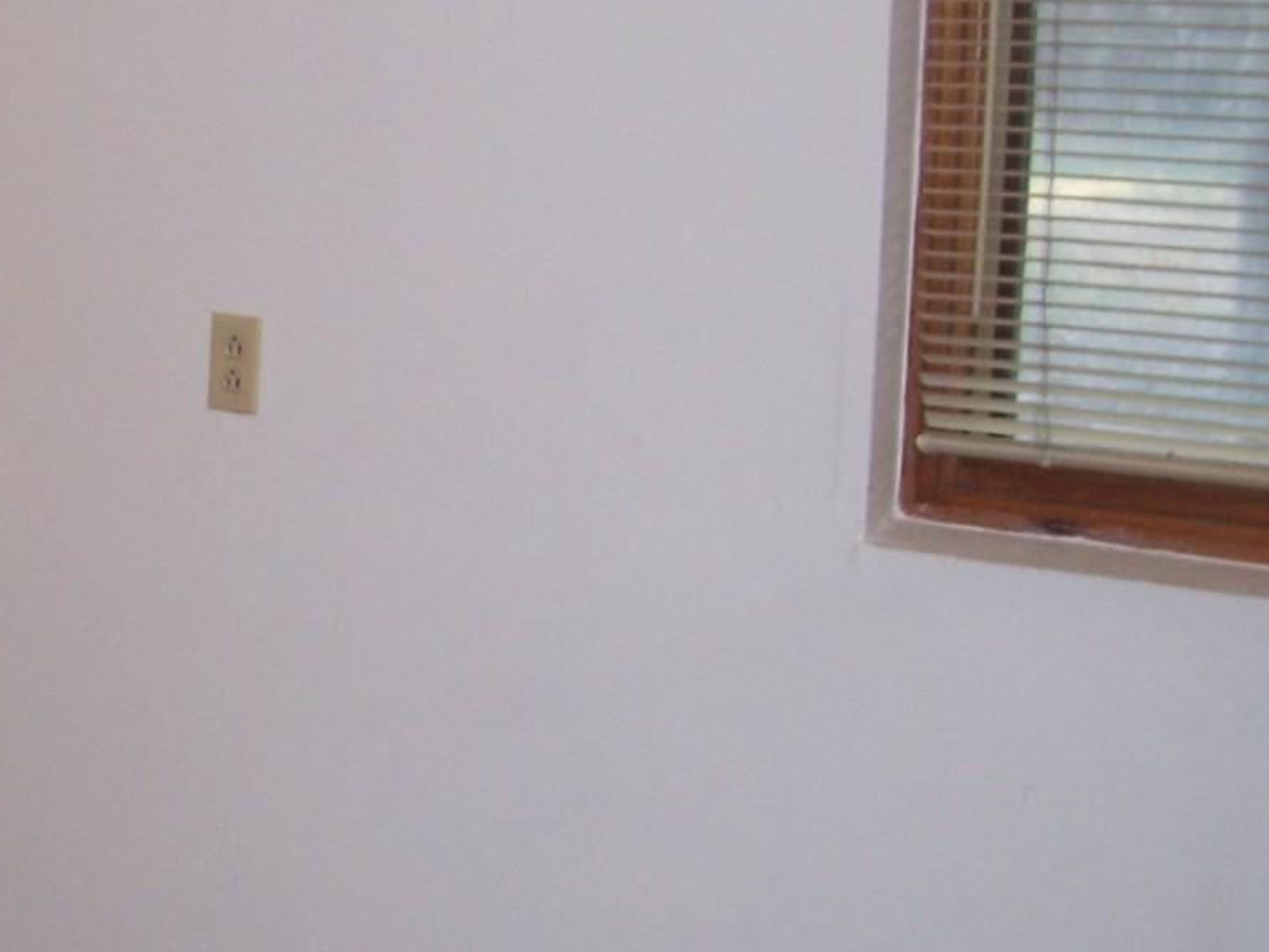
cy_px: 354
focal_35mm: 71
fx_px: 2604
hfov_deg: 26.1
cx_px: 30
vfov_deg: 20.7
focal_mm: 5.6
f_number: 2.7
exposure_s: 1/60
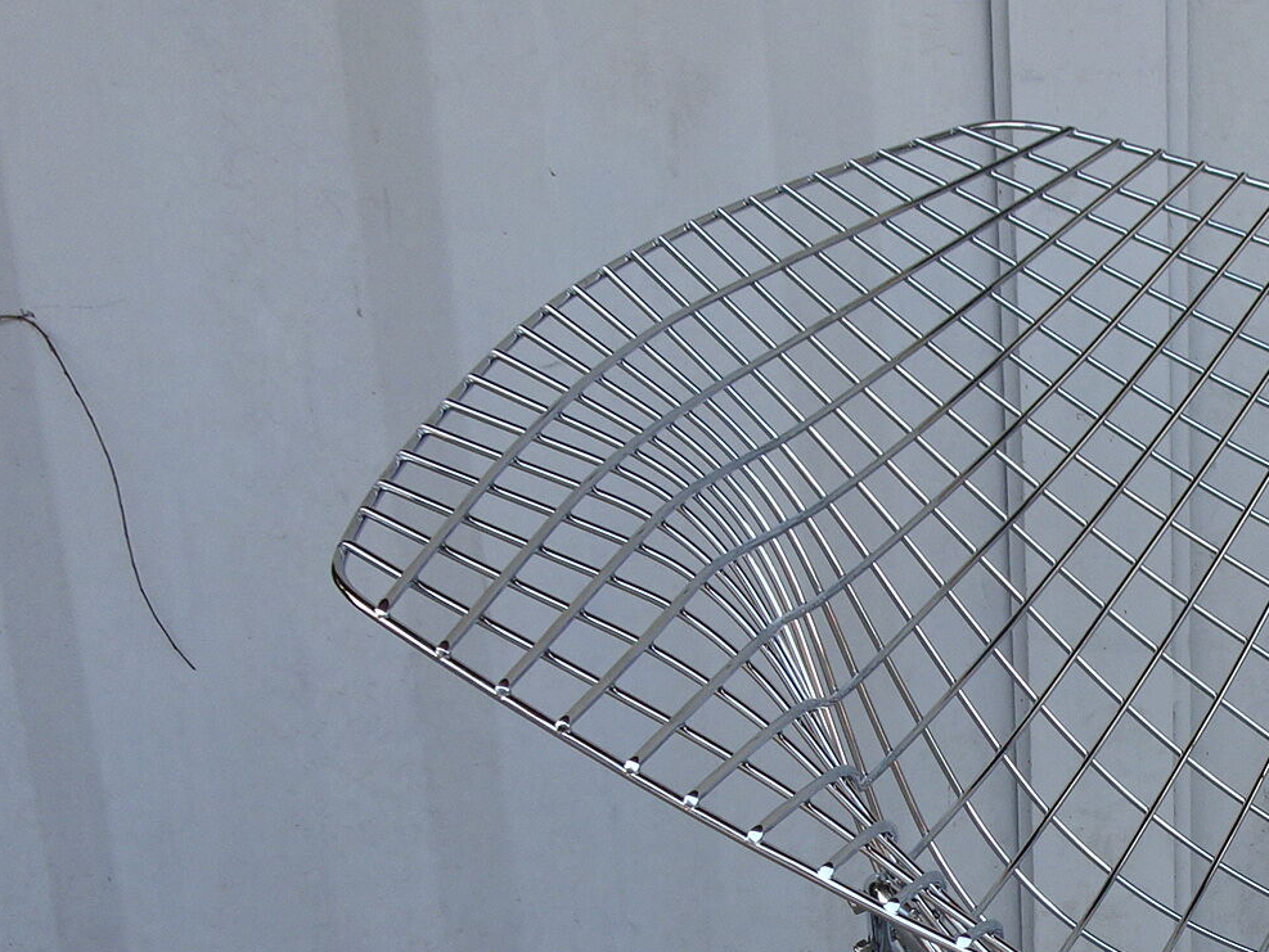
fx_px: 2310
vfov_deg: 21.6
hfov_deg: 28.0
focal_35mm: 63
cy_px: 1136
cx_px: 1394
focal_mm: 4.1
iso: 80
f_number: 3.5
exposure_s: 1/125
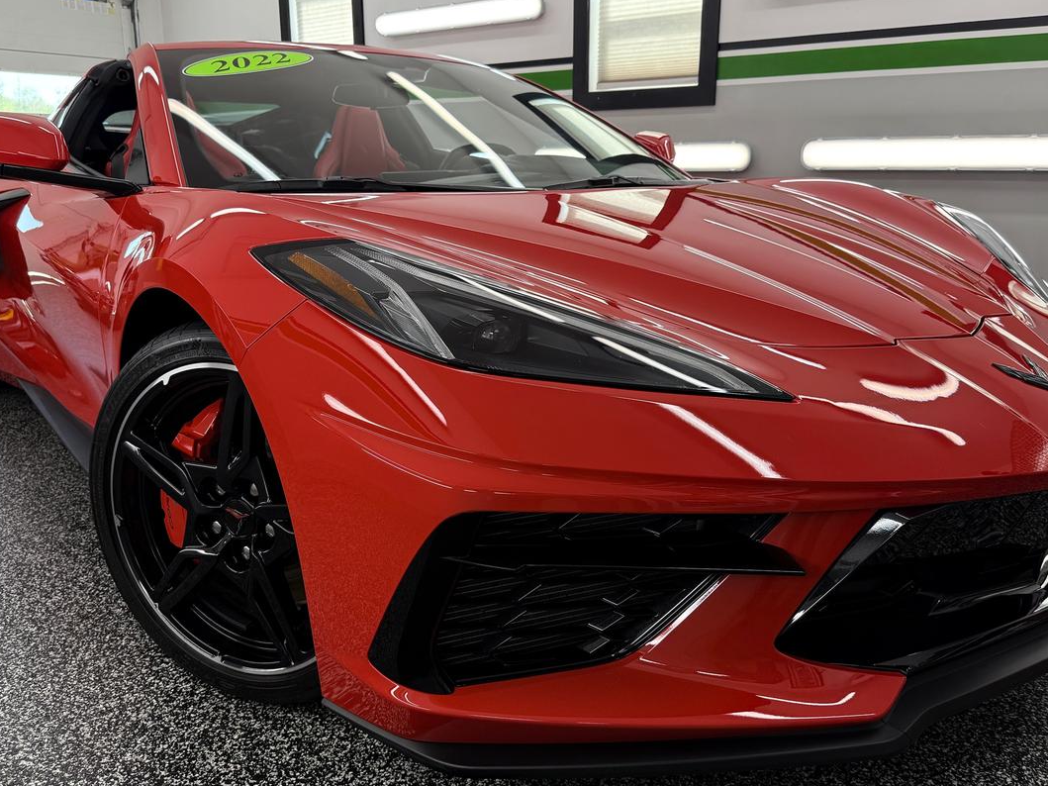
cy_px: 390
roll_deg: +0.3
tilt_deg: -14.6
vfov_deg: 48.2
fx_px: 878
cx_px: 526
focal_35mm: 29
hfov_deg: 61.7
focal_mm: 6.76
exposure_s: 1/240
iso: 125
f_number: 1.78
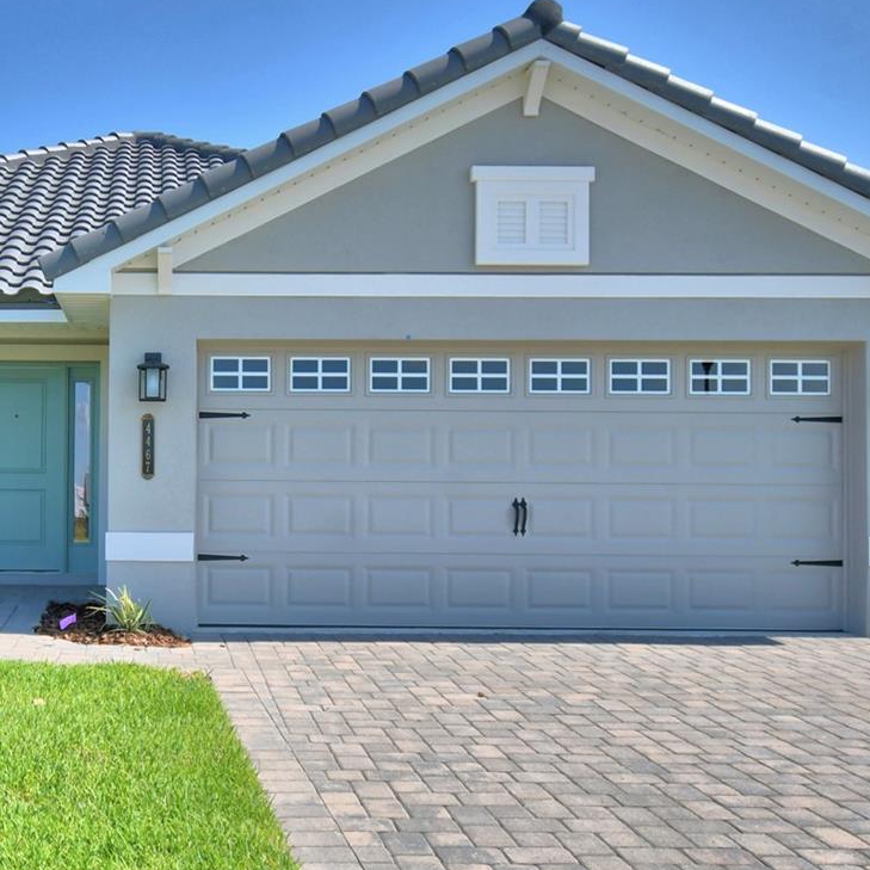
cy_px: 469
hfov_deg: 39.1
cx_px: 153
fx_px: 1166
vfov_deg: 40.9
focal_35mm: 41
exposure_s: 1/1000
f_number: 5
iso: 100
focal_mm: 15
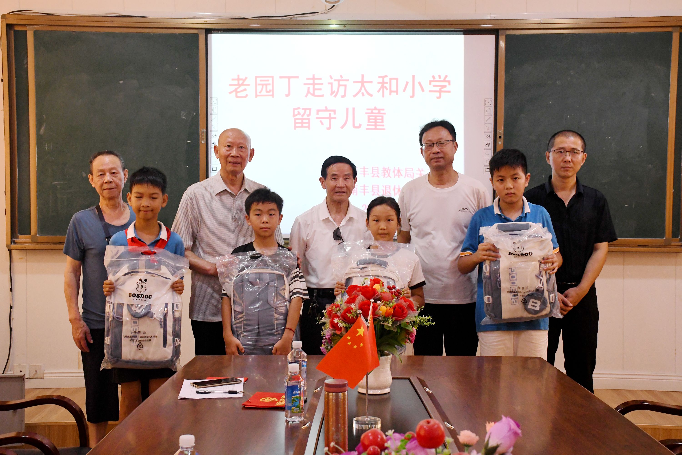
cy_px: 228
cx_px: 341
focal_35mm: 57
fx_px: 1080
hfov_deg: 35.1
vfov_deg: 23.8
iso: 3200
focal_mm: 38
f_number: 8
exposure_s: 1/125
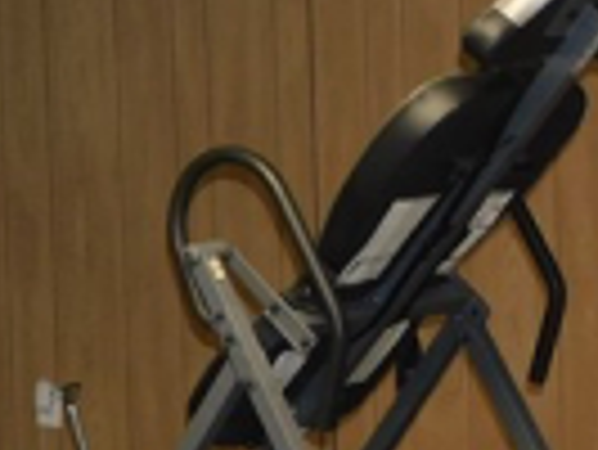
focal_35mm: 115
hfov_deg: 15.6
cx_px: -326
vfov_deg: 12.9
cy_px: 220
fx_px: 1988
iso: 200
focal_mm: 4
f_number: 3
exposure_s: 1/30
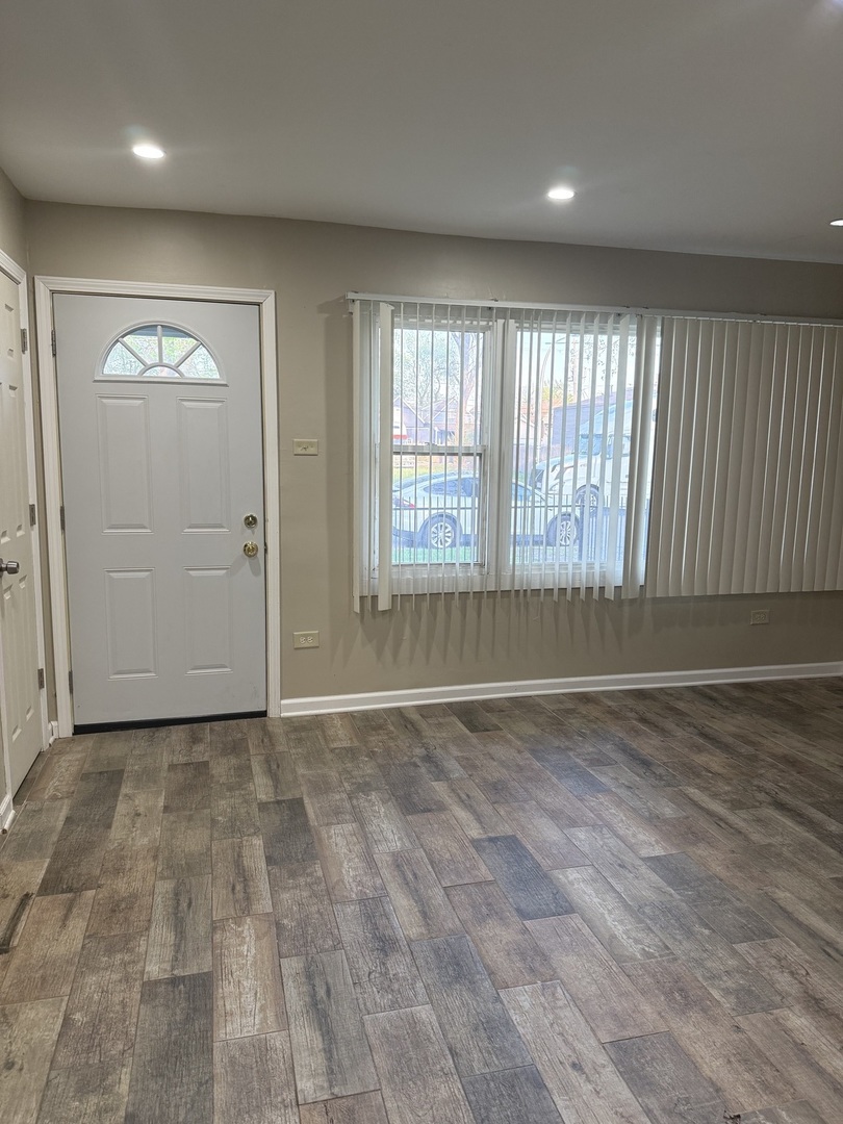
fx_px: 779
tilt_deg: -8.0
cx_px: 422
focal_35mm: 24
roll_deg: -0.5
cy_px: 562
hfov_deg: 56.8
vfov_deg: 71.6
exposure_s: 1/120
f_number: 1.78
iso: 250
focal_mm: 6.76
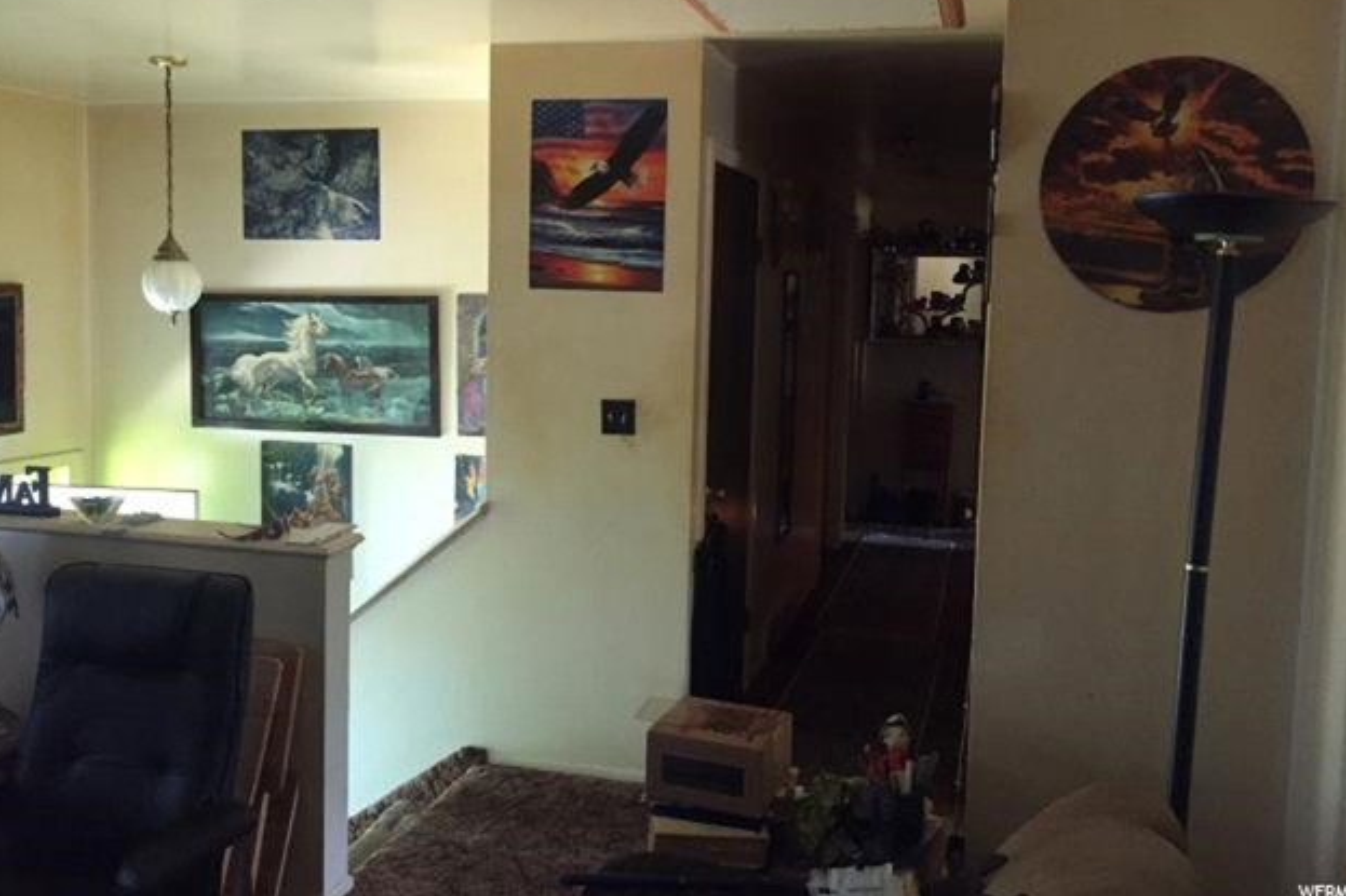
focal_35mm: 31
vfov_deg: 42.2
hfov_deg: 60.3
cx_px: 676
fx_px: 1159
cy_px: 382
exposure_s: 1/30
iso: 320
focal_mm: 4.15
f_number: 2.2
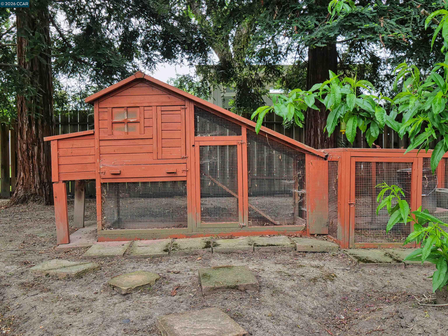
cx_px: 224
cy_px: 168
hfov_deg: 63.4
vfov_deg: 49.7
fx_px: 362
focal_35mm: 28
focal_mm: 14
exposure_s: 1/200
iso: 125
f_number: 4.5
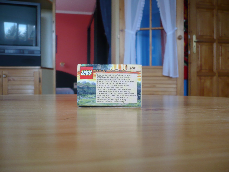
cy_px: 86
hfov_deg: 52.6
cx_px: 114
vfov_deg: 40.7
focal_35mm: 35
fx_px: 232
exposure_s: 1/30
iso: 100
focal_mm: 5.8
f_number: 2.8
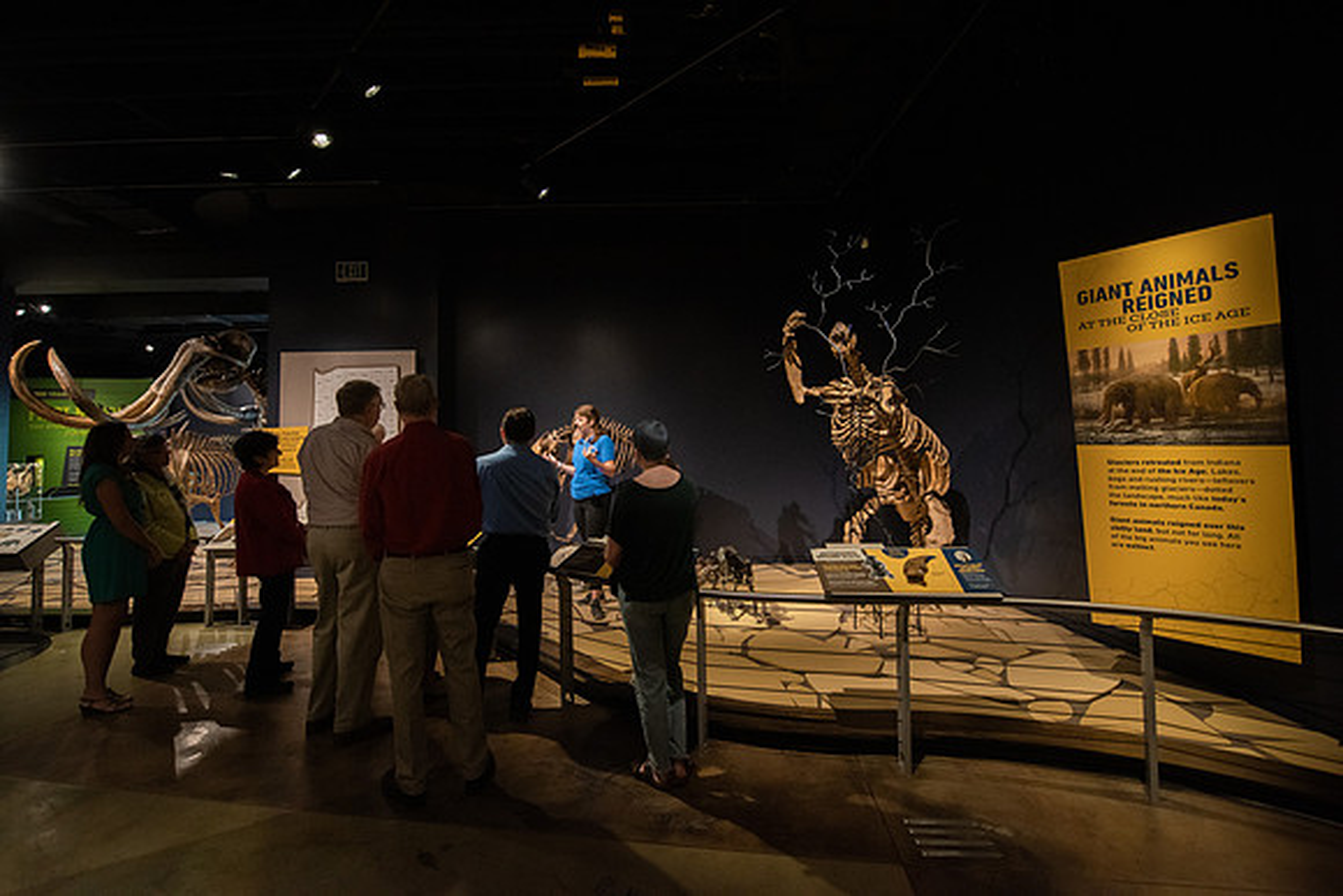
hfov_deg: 101.0
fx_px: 552
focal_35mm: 15
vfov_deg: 78.1
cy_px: 423
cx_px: 633
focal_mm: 14
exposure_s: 1/125
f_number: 2.8
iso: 1600
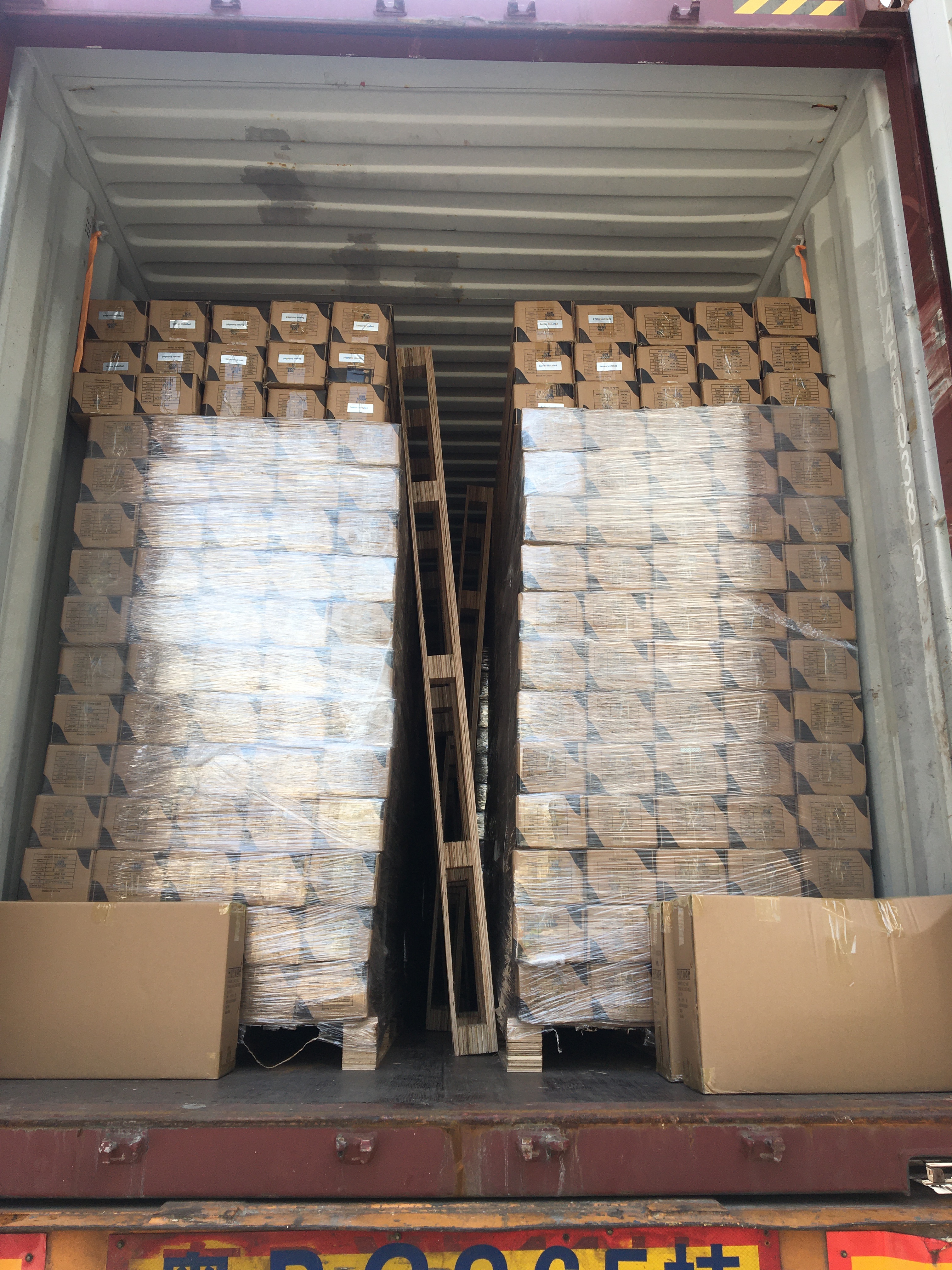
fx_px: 1063
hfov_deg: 48.2
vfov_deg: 61.7
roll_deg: +0.9
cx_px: 476
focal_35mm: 29
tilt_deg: +18.3
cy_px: 635
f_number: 2.2
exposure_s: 1/296
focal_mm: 4.15
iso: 25
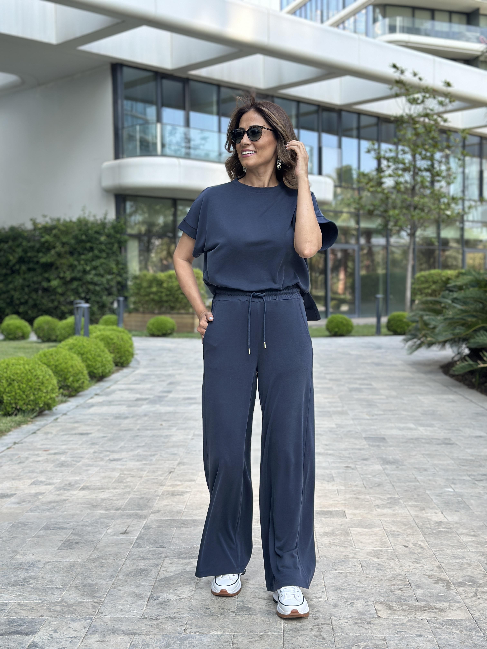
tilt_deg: -2.4
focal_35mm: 48
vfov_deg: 39.7
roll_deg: -0.2
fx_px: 900
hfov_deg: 30.3
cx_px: 244
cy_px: 324
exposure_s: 1/638
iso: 80
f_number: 1.78
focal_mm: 6.86
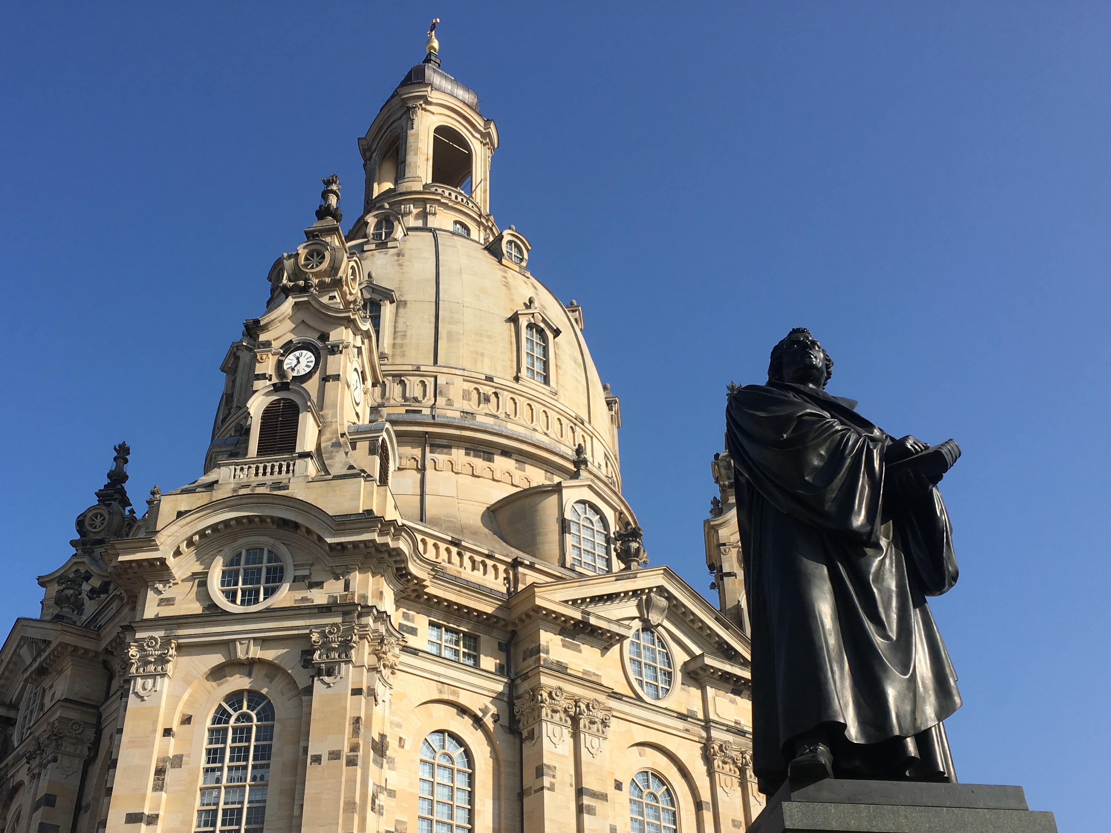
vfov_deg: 37.4
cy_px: 545
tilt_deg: +32.2
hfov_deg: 48.8
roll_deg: +0.8
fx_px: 1220
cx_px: 478
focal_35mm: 38
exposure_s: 1/1672
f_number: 2.2
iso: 25
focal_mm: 4.15
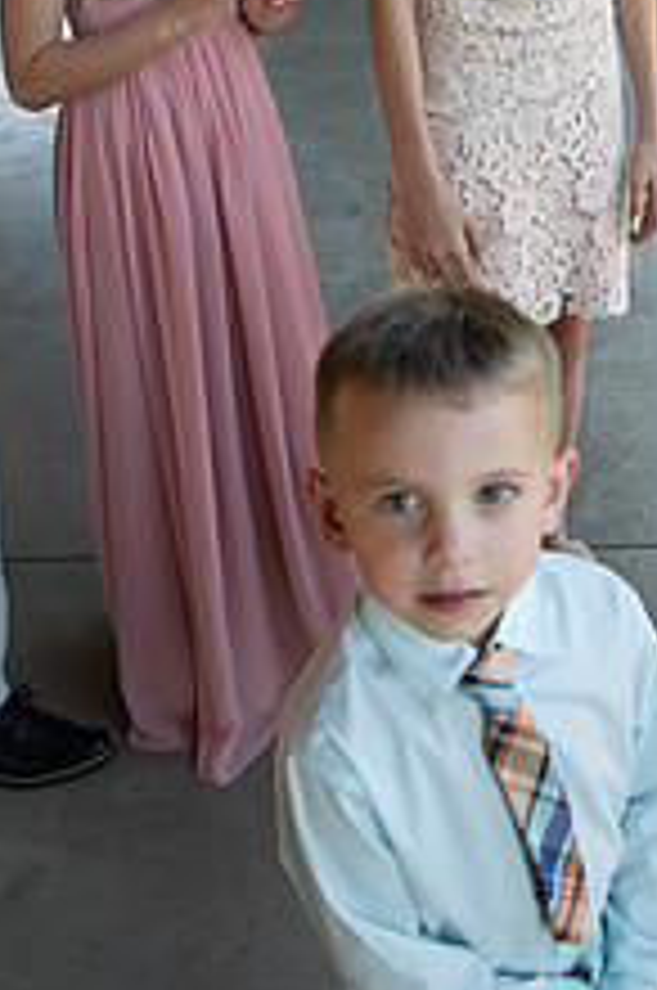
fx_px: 1346
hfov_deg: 26.7
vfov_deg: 38.3
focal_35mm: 49
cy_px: 148
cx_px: 560
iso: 400
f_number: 4
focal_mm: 24
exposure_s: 1/250
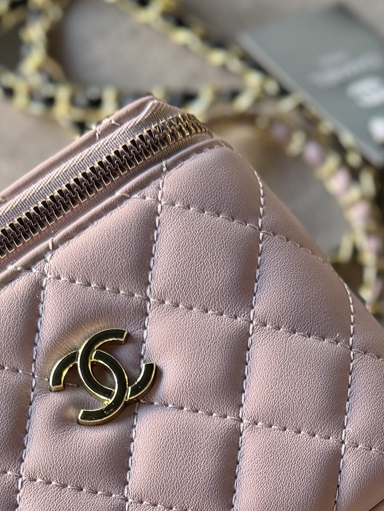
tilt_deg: -75.9
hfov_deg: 13.8
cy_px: 730
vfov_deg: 17.0
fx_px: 1568
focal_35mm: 106
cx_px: 381
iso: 64
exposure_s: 1/121
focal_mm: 6.76
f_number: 1.78
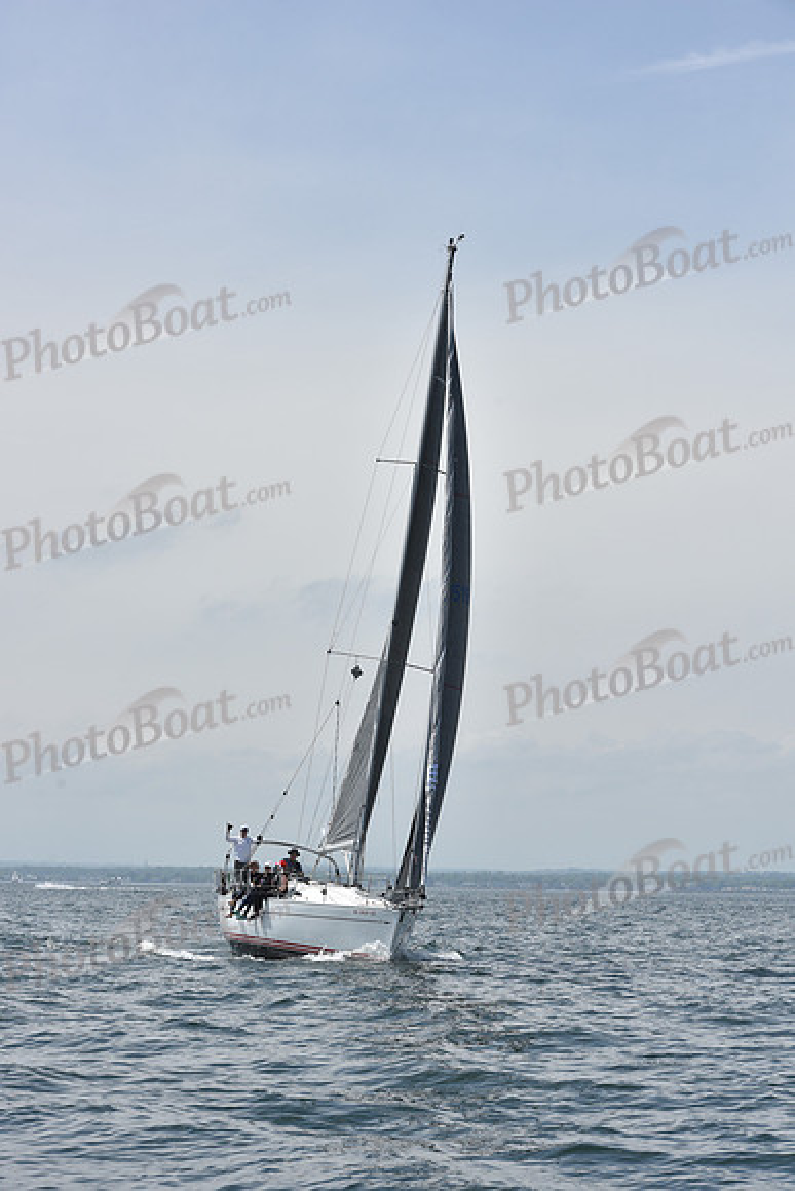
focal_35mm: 80
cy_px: 596
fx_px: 2648
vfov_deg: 25.4
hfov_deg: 17.1
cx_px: 398
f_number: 9
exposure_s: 1/800
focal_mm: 80
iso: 200
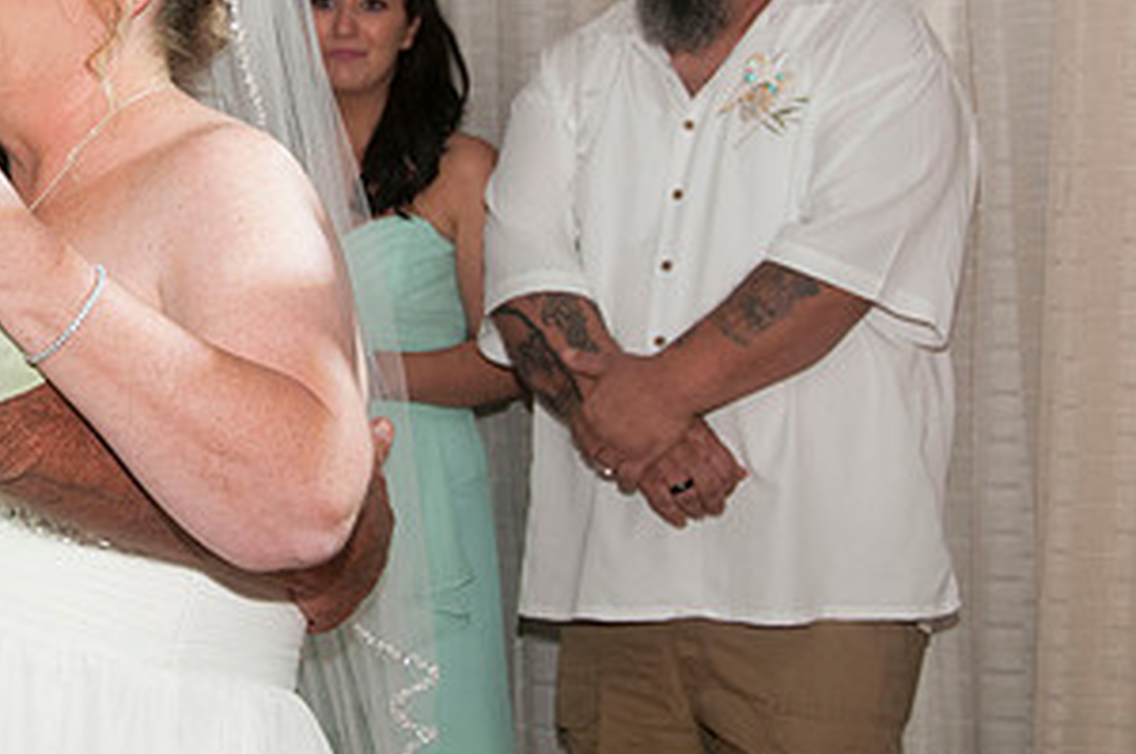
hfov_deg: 17.4
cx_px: 95
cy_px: 55
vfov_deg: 11.7
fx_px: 3655
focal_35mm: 116
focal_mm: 40
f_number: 5.6
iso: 400
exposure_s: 1/250
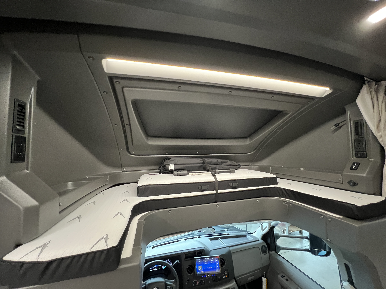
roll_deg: +1.3
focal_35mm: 13
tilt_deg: +1.3
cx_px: 193
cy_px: 144
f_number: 1.8
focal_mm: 1.57
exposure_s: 1/40
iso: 800
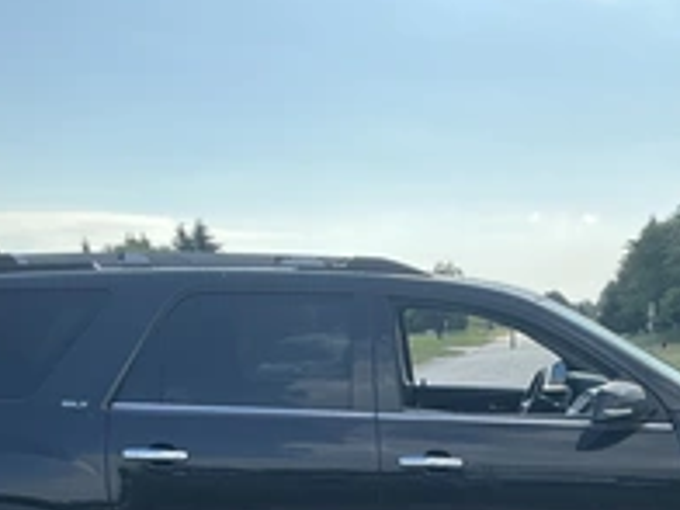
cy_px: 496
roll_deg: +1.5
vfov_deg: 24.6
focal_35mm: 57
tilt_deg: -5.7
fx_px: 1120
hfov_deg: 33.6
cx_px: 423
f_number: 1.8
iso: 25
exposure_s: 1/1730
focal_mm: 3
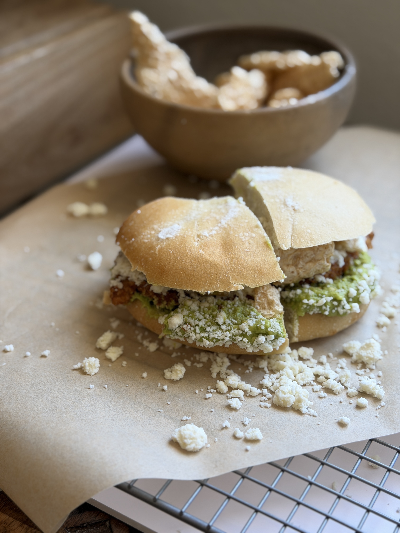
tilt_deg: -36.4
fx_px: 740
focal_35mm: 48
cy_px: 266
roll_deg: -0.4
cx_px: 200
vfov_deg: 39.7
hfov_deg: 30.3
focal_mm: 6.76
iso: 80
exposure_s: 1/121
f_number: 1.78
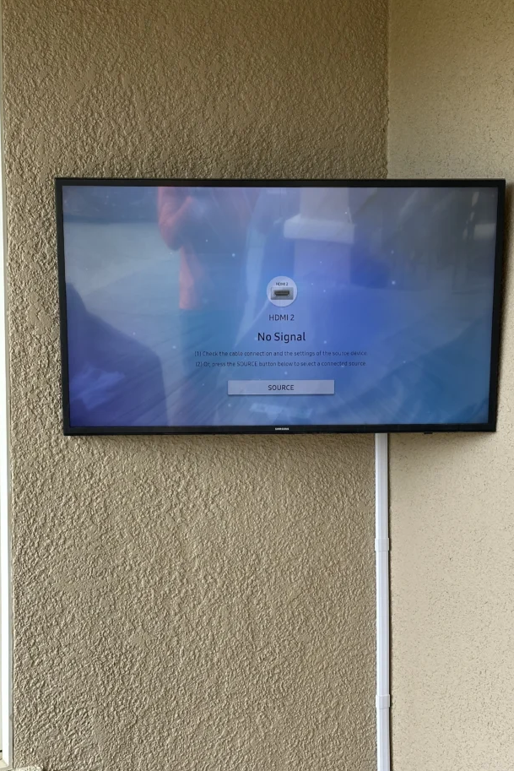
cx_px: 279
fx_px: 1199
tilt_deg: -2.8
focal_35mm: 56
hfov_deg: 24.2
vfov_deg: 35.6
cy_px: 384
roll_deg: +0.4
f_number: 1.78
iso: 50
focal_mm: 6.86
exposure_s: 1/196
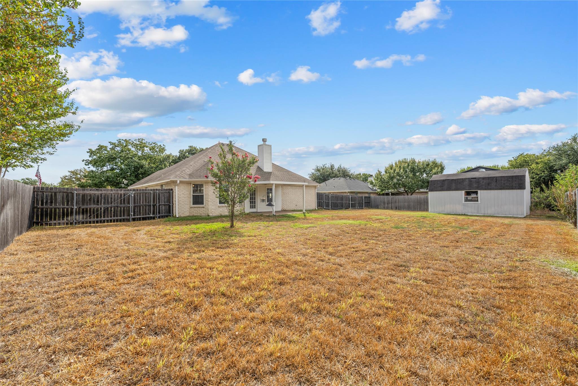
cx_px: 289
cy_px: 193
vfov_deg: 77.3
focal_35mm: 15
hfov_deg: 100.4
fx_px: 241
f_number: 11
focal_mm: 15
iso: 160
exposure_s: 1/250
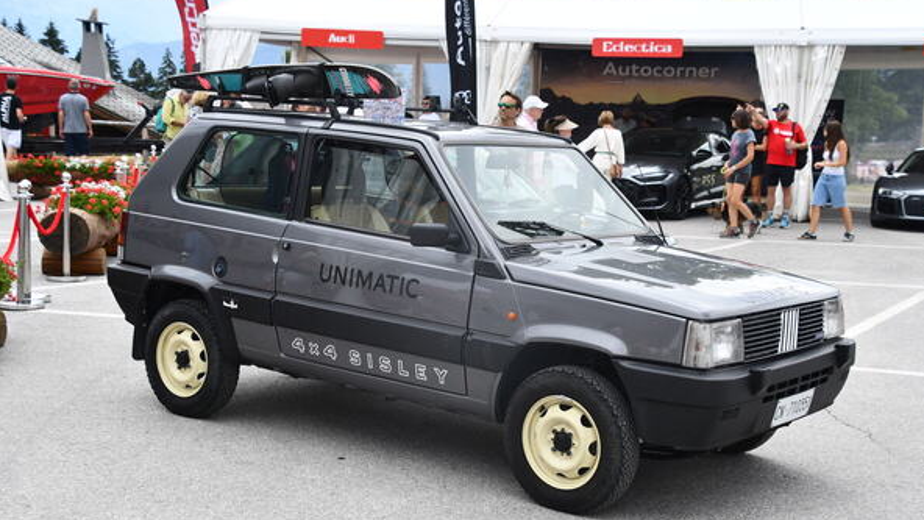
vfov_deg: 23.5
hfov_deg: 40.6
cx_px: 467
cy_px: 289
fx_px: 1250
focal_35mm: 51
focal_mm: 32
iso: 125
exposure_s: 1/250
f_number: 8
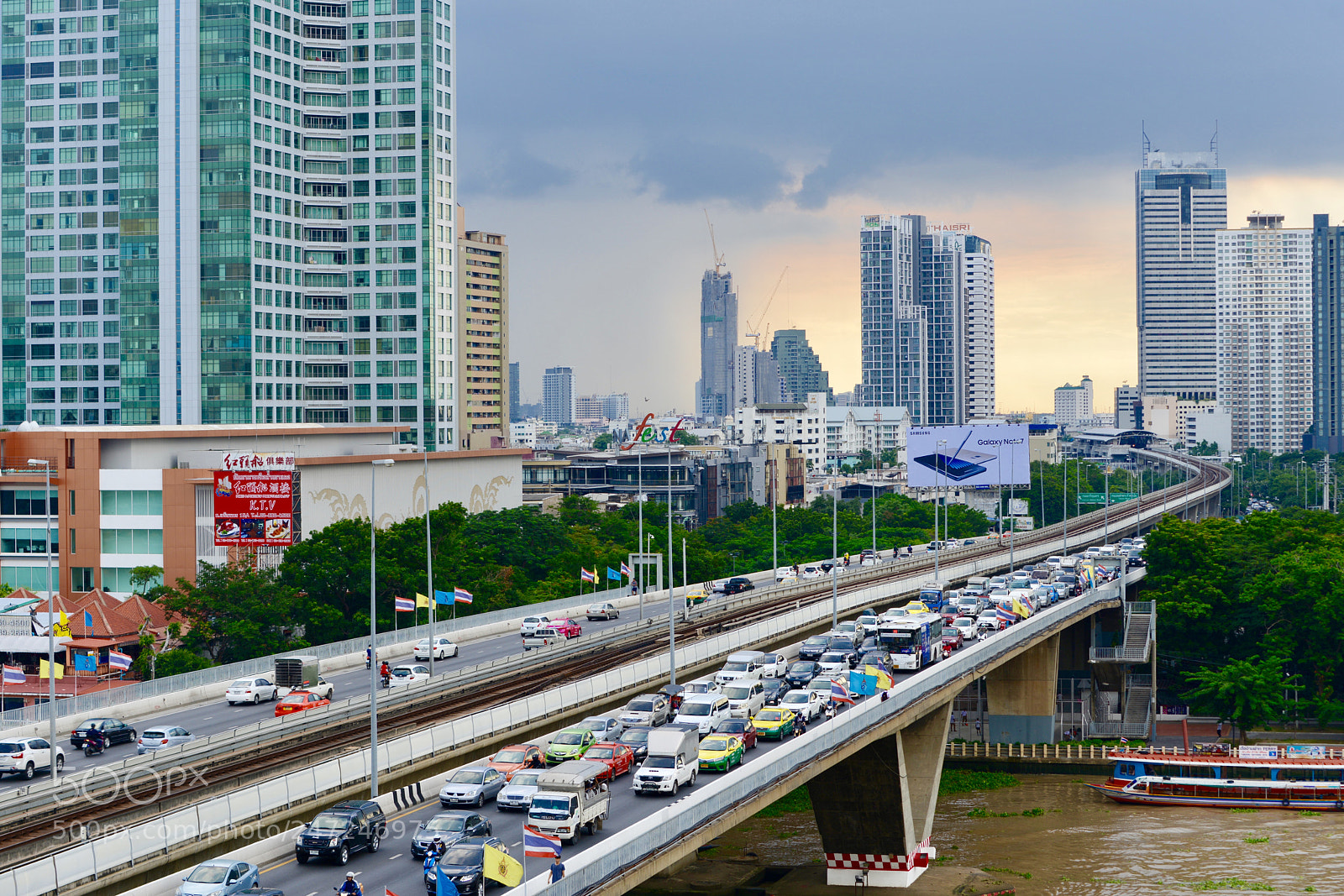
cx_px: 672
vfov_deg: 19.5
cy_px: 448
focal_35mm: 70
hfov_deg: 28.8
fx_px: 2613
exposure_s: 1/160
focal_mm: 70
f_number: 6.3
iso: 100
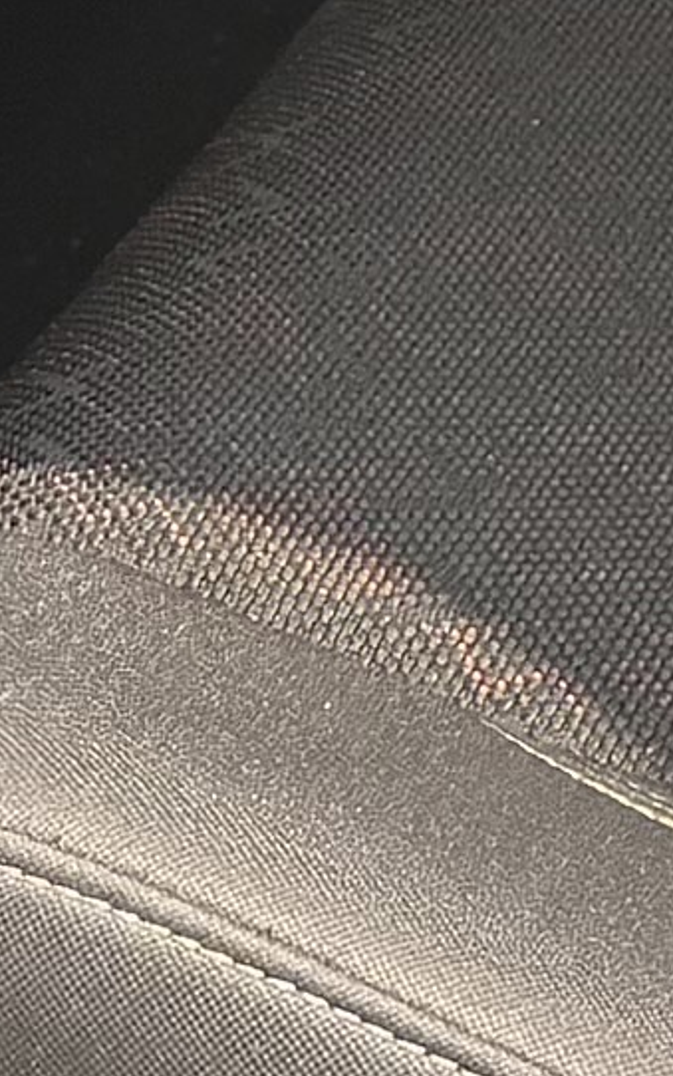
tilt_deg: -12.8
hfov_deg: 4.9
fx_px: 7861
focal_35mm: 268
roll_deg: -0.3
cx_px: 953
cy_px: -1010
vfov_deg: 7.5
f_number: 1.78
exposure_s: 1/567
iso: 100
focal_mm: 6.76
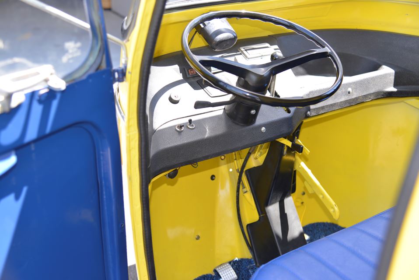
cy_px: 140
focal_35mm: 40
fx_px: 466
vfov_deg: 33.4
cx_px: 210
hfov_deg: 48.4
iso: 200
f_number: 4
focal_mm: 40
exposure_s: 1/125
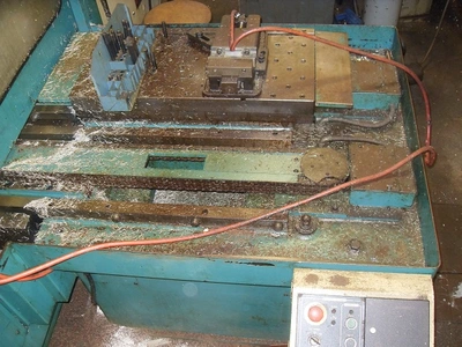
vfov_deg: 41.8
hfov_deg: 54.0
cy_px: 174
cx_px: 231
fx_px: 454
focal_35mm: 34
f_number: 2.8
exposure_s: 1/45
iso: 200
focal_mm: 6.3
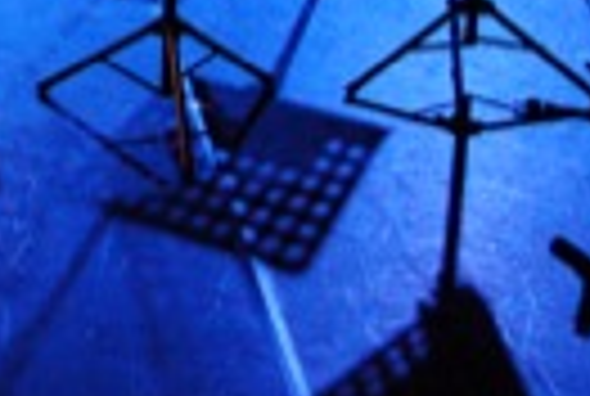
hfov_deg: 13.8
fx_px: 2398
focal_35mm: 146
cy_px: -196
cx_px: -23
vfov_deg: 9.2
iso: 1600
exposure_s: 1/20
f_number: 3.8
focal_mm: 20
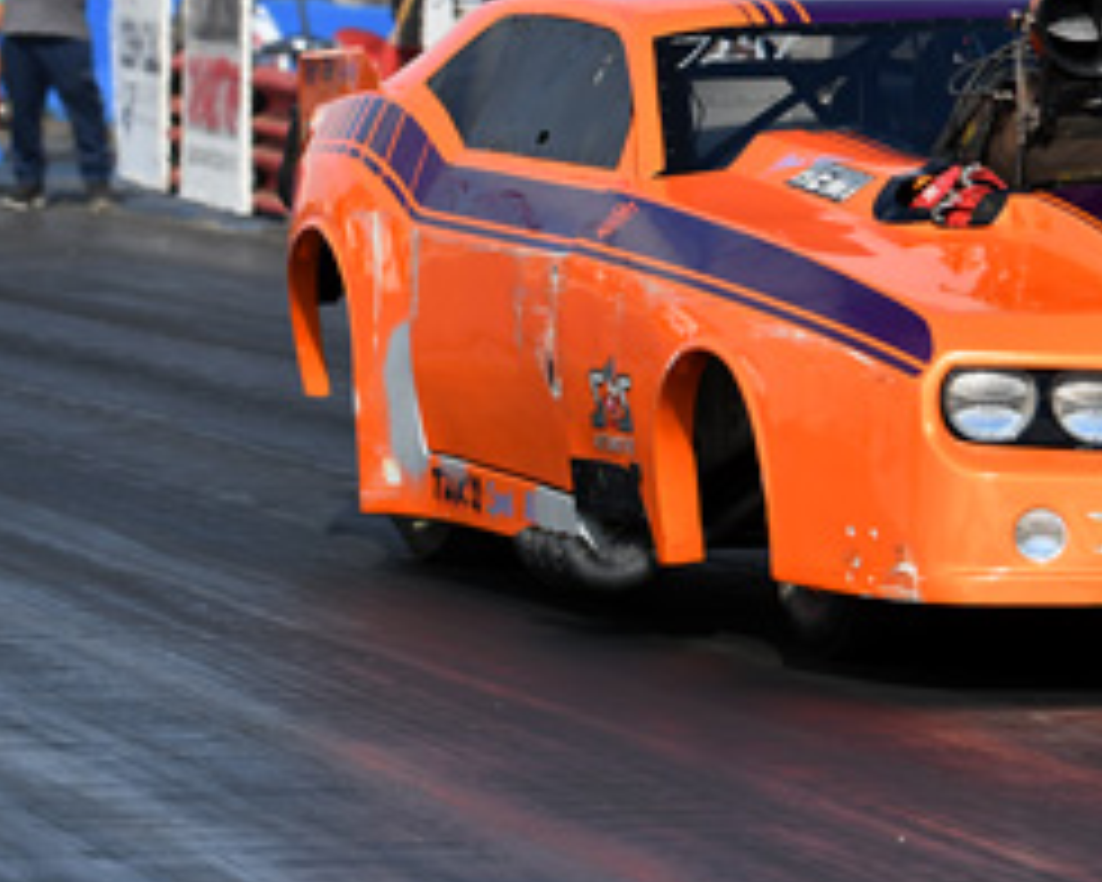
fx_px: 10306
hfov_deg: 6.1
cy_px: 189
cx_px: 972
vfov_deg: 4.9
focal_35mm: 316
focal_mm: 110
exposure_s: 1/1250
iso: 160
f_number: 5.6
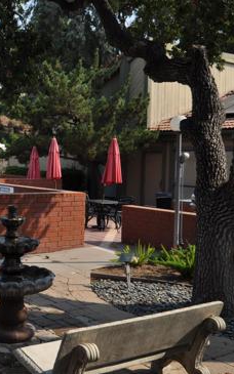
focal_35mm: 51
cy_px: 168
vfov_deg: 39.6
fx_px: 519
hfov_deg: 24.4
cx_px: 6
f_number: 9
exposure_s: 1/320
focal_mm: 19
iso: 200
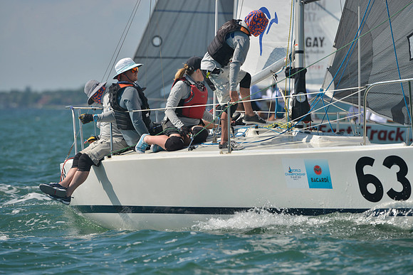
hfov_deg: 6.9
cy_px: 138
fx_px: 3442
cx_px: 206
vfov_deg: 4.6
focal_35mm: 300
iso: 200
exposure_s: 1/1250
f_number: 7.1
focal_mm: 300
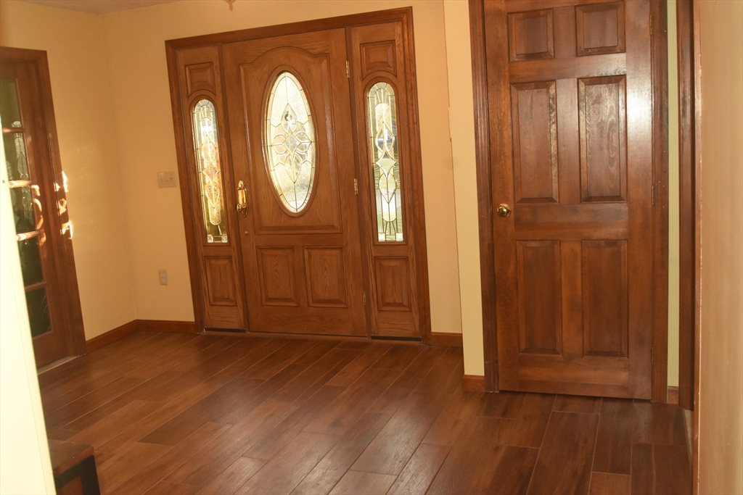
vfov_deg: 40.0
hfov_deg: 57.2
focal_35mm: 33
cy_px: 248
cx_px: 372
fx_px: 681
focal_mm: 22
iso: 2500
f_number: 6.3
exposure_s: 1/60
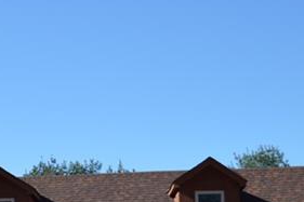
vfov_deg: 10.3
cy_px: 254
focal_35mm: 131
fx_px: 1106
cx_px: -57
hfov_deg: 15.1
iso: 100
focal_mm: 24
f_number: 3.8
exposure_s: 1/800
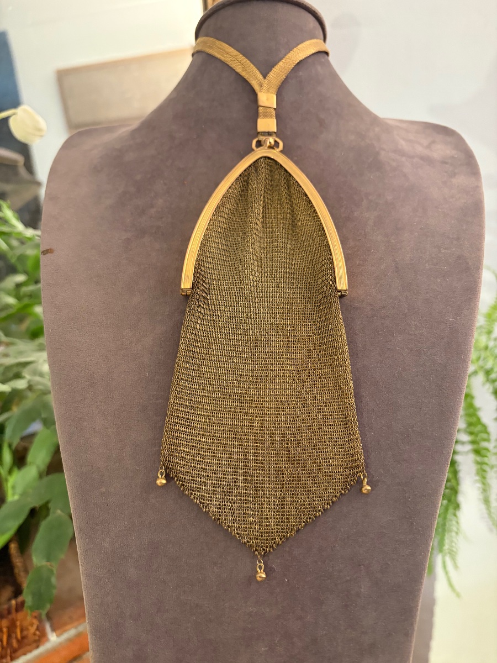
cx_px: 248
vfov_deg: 67.3
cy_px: 332
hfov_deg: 53.1
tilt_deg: -17.7
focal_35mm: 26
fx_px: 498
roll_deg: +2.3
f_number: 1.6
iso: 400
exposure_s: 1/50
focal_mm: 5.96
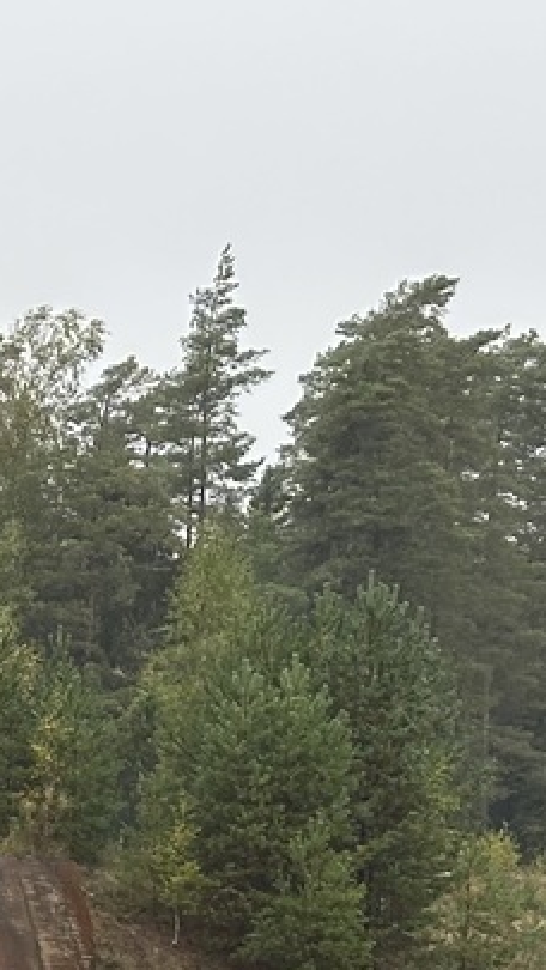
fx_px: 4784
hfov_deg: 6.1
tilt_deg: -3.3
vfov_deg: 11.3
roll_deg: +0.3
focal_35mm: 186
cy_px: 1272
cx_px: -982
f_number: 1.78
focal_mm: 6.86
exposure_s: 1/386
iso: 64
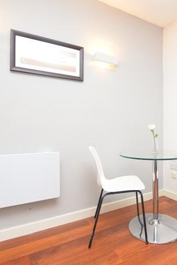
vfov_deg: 76.1
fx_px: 170
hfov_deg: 53.0
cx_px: 129
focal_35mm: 23
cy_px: 133
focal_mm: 10
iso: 800
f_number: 4
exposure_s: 1/80
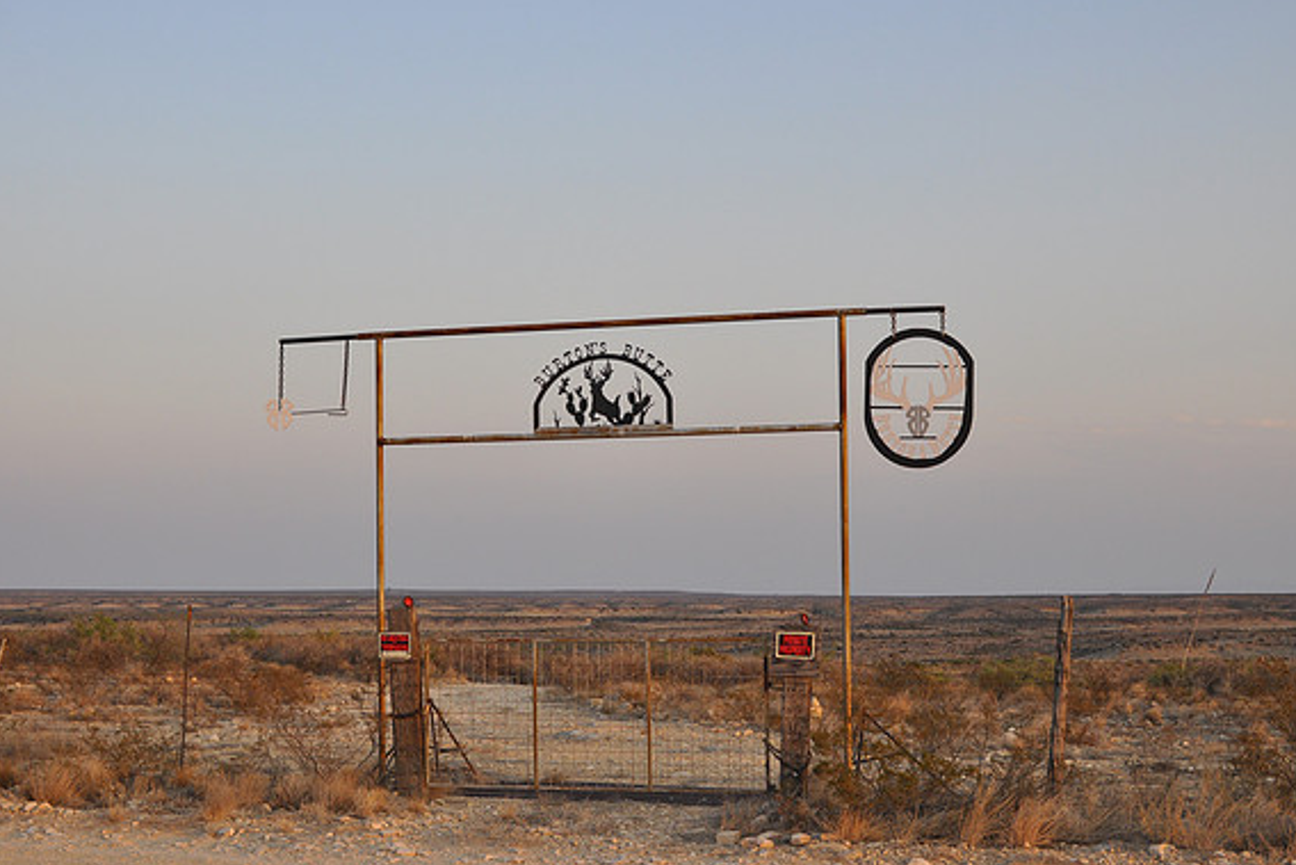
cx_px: 655
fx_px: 1927
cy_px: 432
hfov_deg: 37.2
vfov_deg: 25.3
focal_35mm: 54
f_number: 5
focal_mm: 35
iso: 400
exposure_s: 1/100
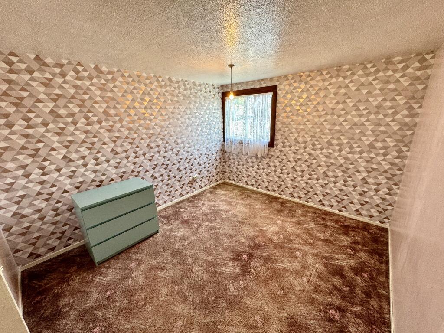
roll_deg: +2.0
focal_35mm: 14
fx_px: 180
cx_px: 222
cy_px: 166
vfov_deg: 85.7
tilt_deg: -14.5
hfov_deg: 102.1
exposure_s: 1/100
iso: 125
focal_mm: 2.22
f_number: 2.2
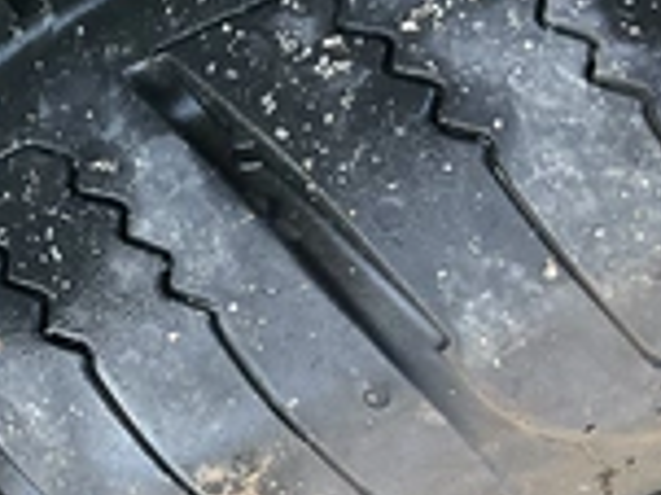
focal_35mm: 77
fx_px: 1469
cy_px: 359
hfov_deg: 24.7
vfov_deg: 19.0
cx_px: 83
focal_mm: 3
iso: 64
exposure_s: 1/91
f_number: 1.8
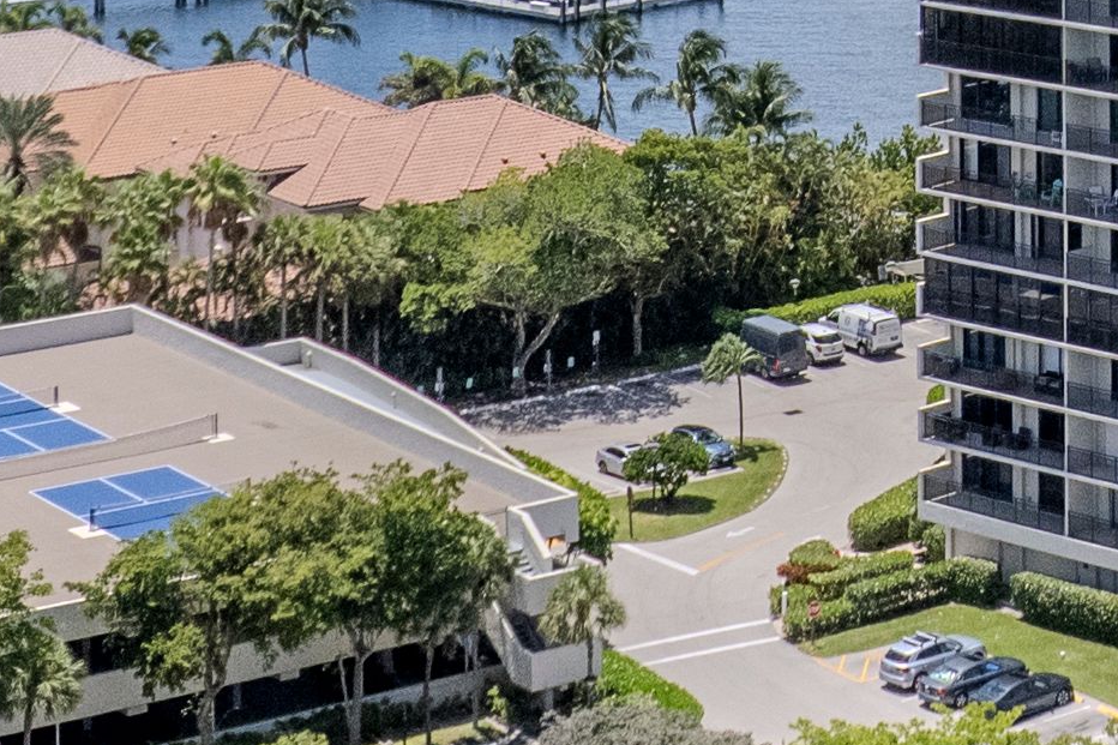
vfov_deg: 9.8
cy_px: -836
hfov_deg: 15.3
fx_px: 4005
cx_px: 1335
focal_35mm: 129
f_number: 2.8
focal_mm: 8.38
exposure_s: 1/4000
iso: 140
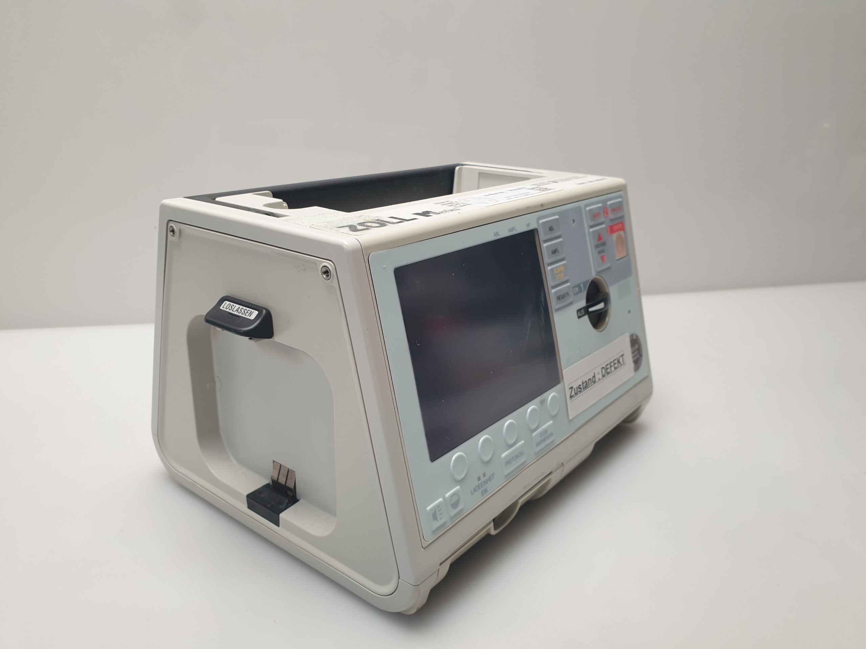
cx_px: 433
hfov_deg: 67.3
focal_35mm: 26
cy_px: 324
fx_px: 650
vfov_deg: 53.1
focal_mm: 4.3
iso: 80
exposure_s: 1/50
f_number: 2.4
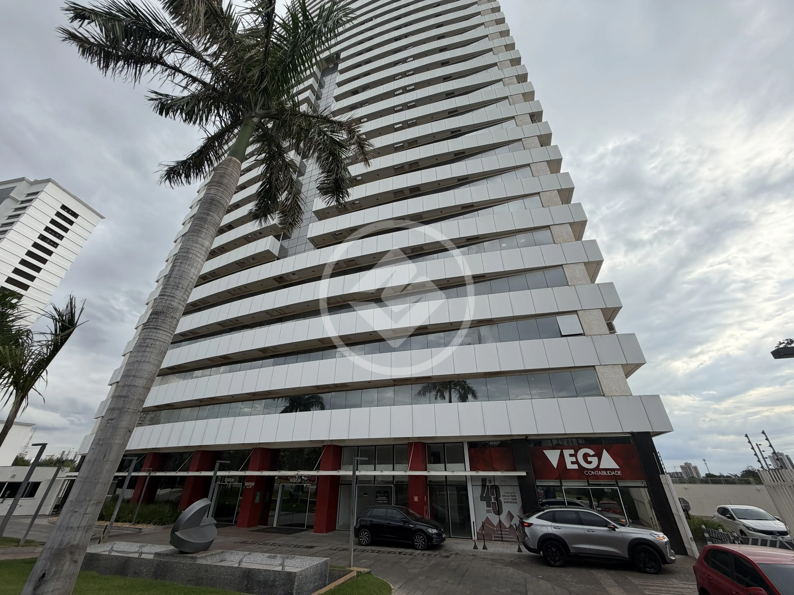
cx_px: 397
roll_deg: -0.6
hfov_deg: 102.1
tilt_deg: +29.5
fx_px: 321
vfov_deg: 85.7
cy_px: 298
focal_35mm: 14
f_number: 2.2
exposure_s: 1/770
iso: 40
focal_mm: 2.22
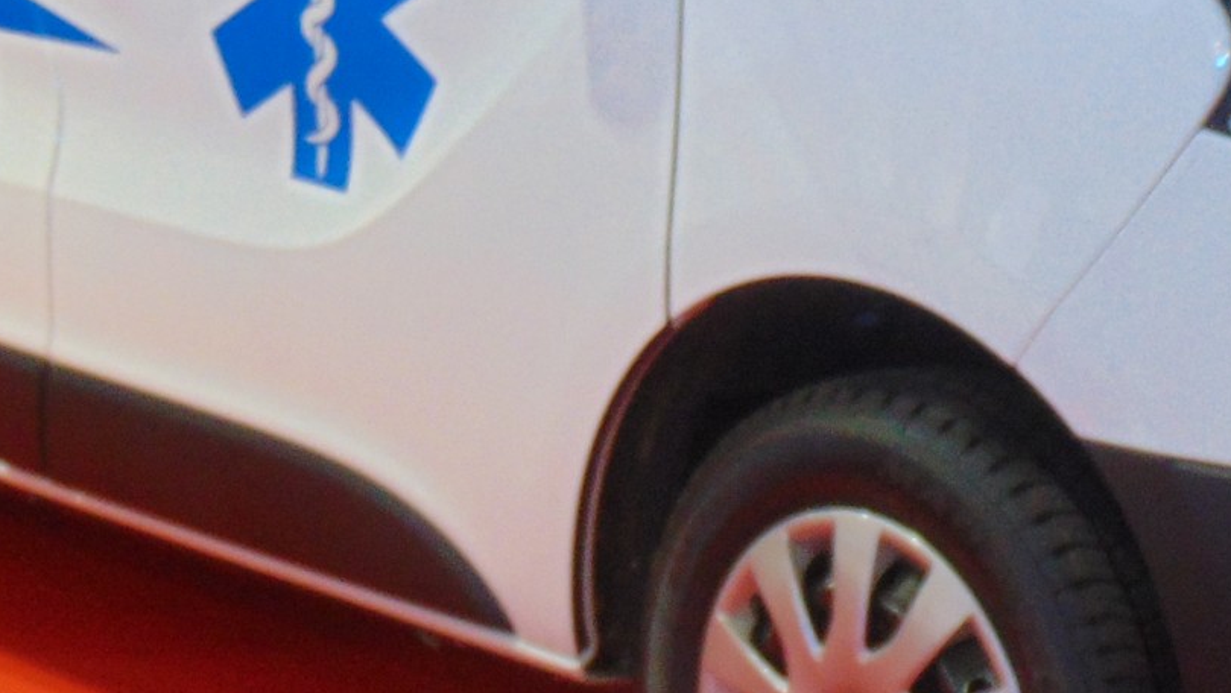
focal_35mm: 115
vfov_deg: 10.5
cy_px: 9
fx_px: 3754
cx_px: 740
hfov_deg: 18.6
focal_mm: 5.8
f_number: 3.2
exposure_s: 1/30
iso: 160
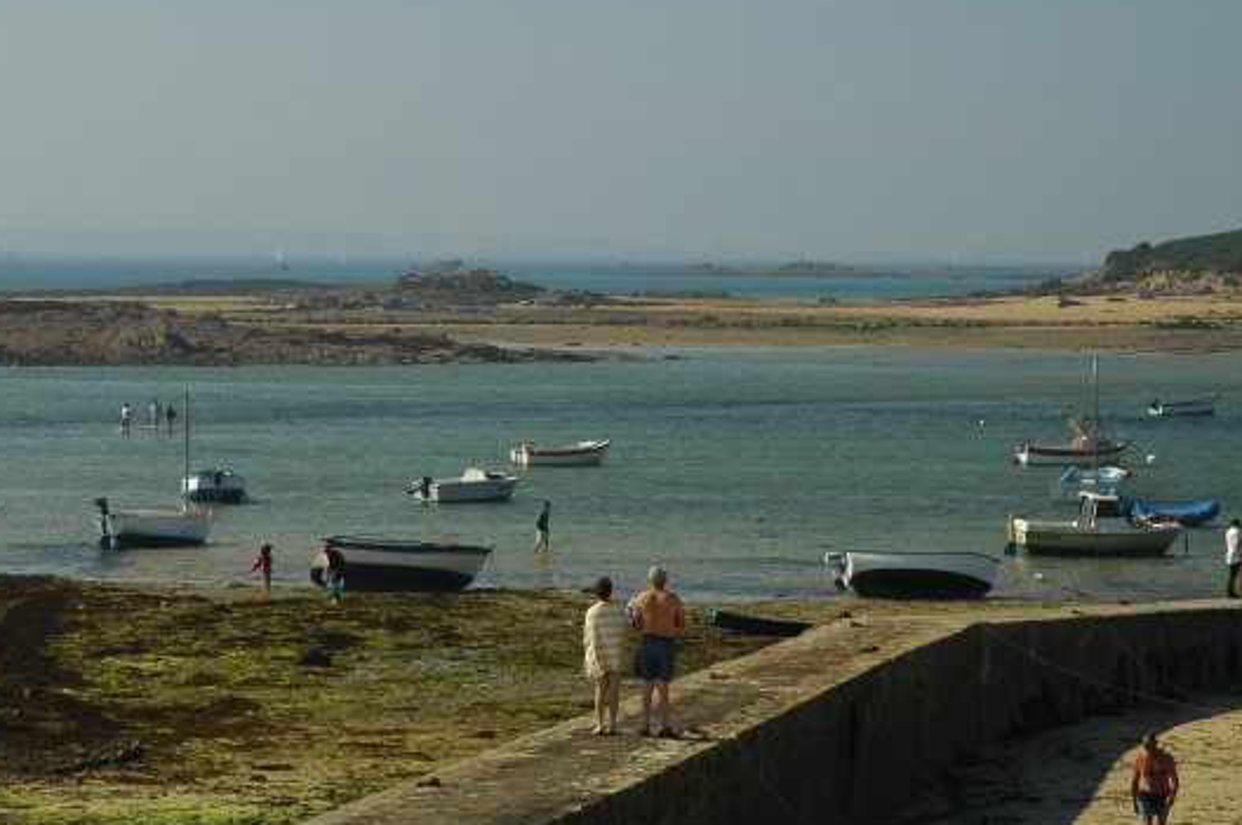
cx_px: 572
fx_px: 4860
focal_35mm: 141
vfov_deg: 9.7
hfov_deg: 14.6
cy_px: 294
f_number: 9
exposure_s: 1/125
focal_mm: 62
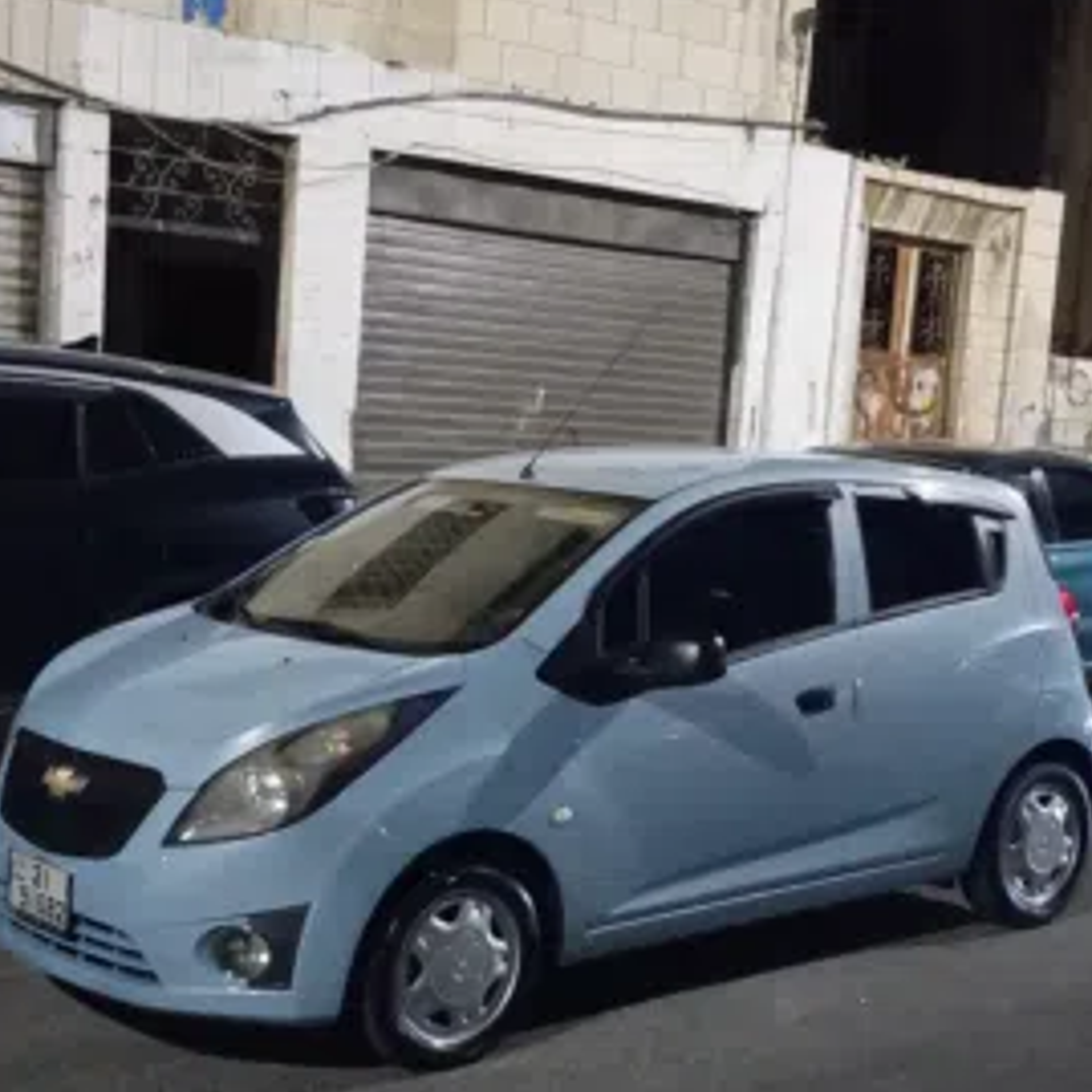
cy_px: 660
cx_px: 589
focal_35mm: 58
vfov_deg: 29.5
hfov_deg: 29.5
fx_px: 2070
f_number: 1.8
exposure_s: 1/16.7
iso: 3538
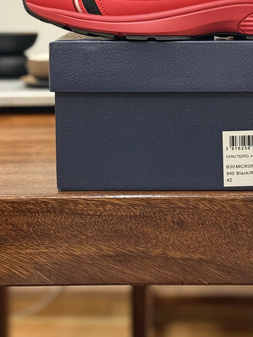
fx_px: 828
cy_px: 80
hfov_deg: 17.3
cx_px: 177
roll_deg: -0.5
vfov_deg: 22.8
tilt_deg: -7.8
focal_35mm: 85
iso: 250
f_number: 1.78
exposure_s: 1/43
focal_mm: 6.76
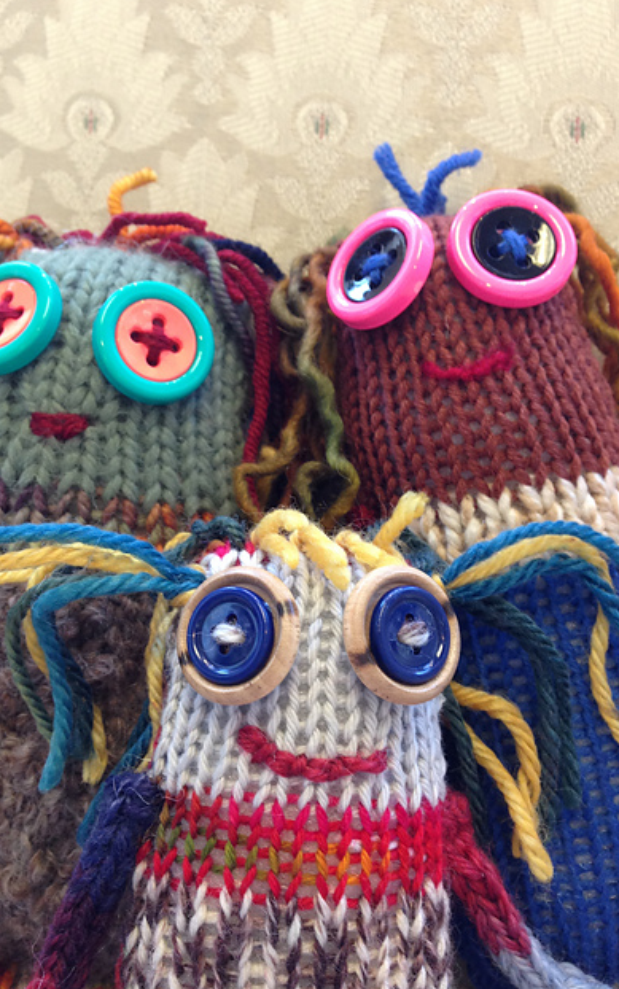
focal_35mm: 36
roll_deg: +2.7
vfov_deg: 54.0
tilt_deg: -25.7
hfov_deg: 35.3
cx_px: 286
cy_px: 498
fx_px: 971
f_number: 2.4
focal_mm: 4.12
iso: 80
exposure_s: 1/20
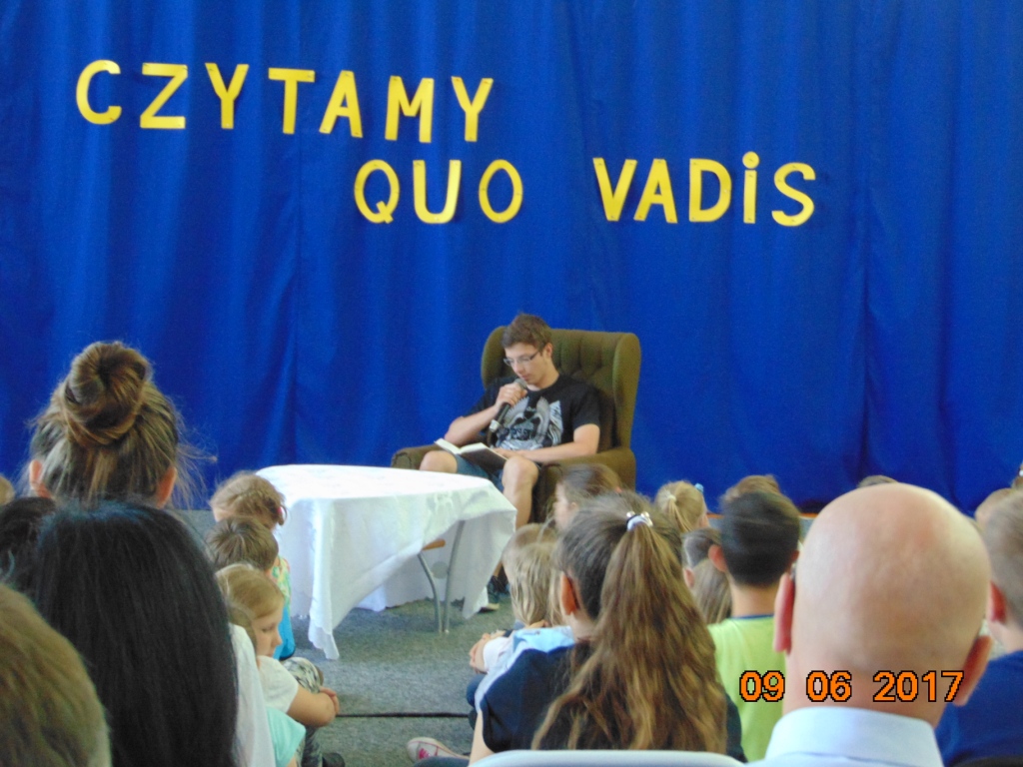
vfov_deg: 20.7
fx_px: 2098
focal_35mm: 71
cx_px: 512
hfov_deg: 27.4
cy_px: 384
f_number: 3.7
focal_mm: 12.8
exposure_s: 1/13
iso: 400
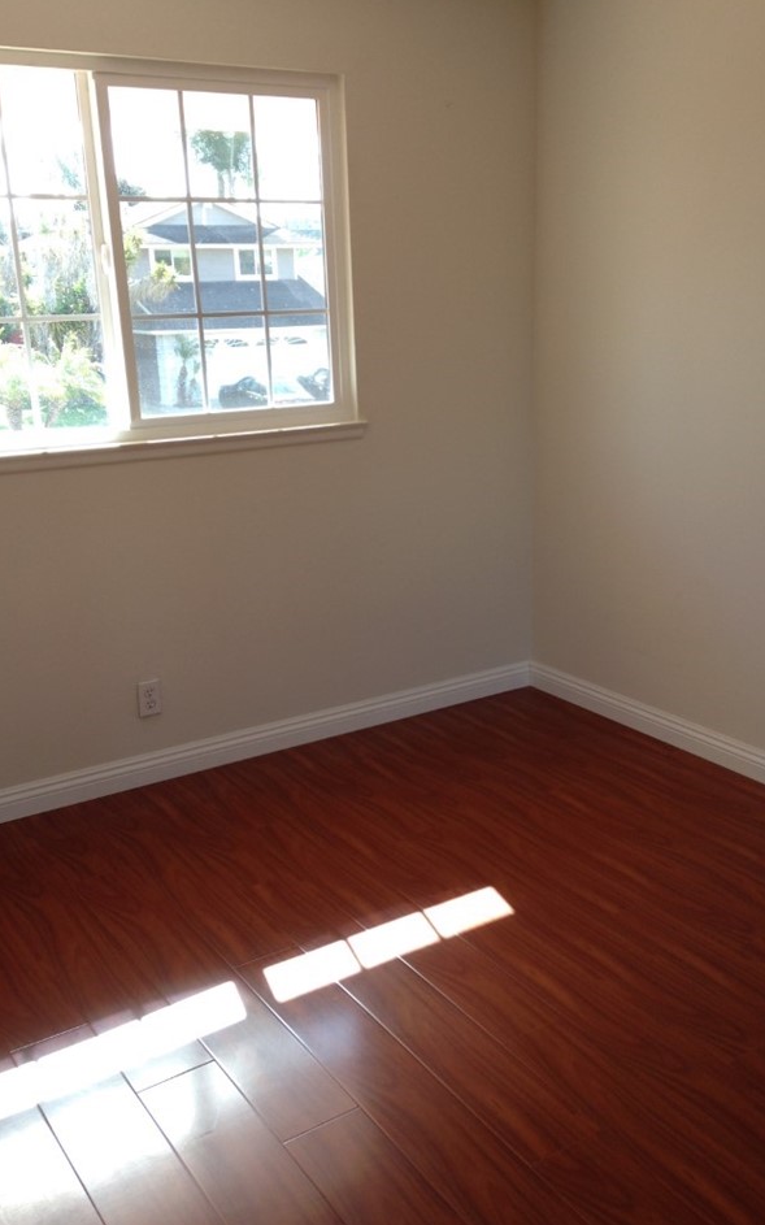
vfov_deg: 51.5
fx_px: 1268
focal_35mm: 38
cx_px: 413
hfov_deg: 33.6
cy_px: 630
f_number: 2.4
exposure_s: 1/60
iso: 50
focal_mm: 4.12
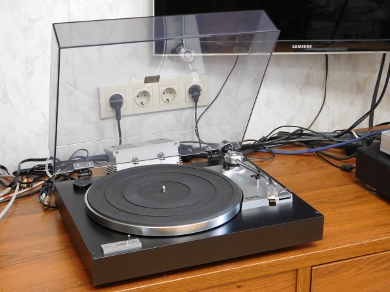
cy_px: 146
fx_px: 665
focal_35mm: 59
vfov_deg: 24.8
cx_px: 195
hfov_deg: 32.7
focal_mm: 10.4
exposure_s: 1/8
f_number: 4
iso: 400
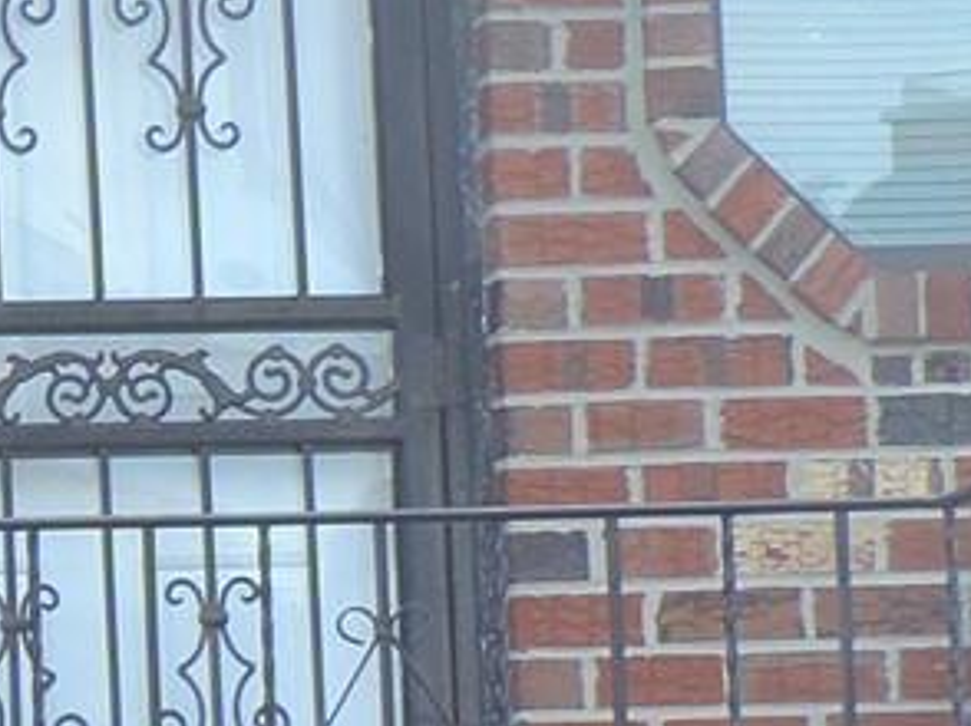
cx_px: -1711
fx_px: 8408
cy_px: 1125
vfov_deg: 4.9
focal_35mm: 300
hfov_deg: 6.2
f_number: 3.4
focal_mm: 7.7
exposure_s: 1/160
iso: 100
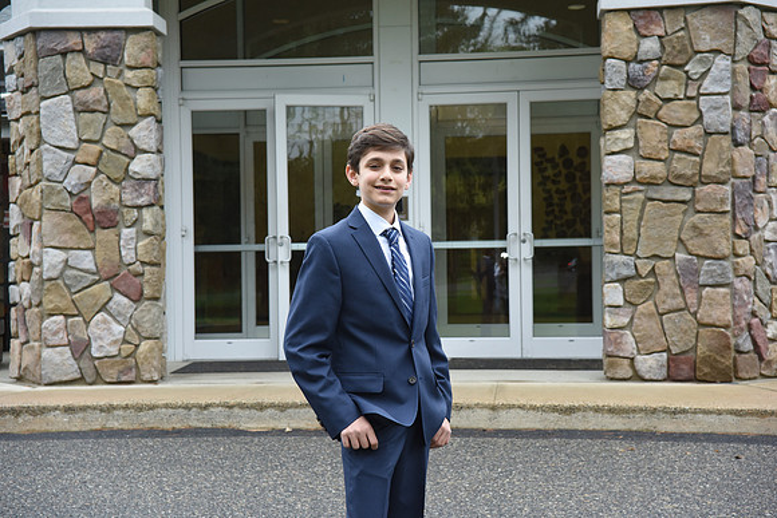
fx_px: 1187
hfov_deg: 36.2
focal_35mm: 55
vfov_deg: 24.6
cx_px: 388
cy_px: 259
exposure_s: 1/125
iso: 1000
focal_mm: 55
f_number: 8
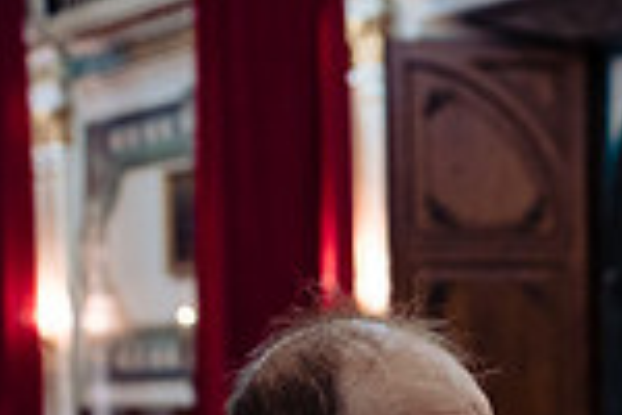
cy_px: 699
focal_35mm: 135
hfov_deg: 14.7
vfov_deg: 9.7
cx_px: 763
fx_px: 2332
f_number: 3.2
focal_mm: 35
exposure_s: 1/100
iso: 1250
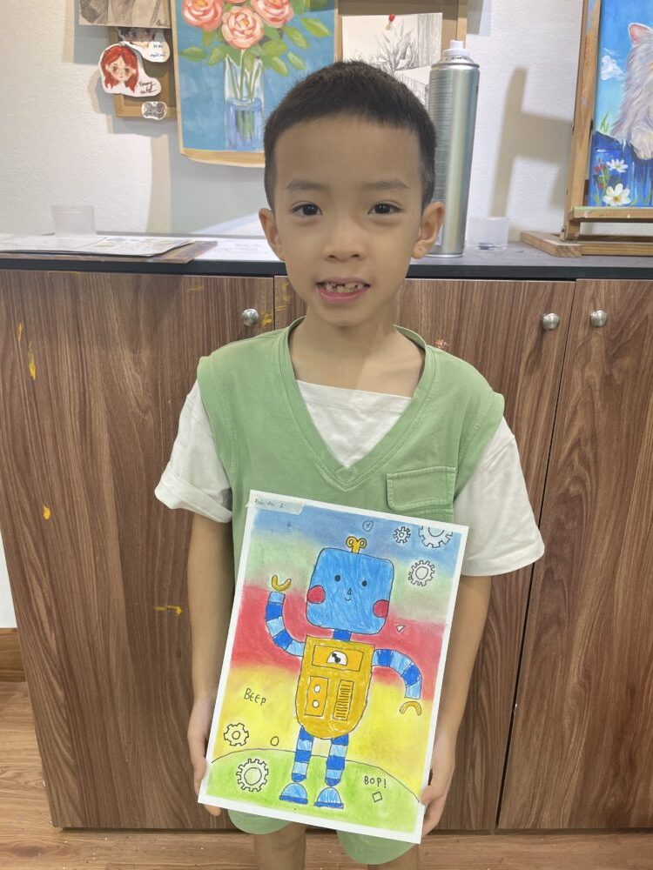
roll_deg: -0.1
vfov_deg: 67.3
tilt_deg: -19.8
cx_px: 326
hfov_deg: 53.1
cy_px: 435
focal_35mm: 26
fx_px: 654
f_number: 1.6
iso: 80
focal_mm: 4.2
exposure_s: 1/100
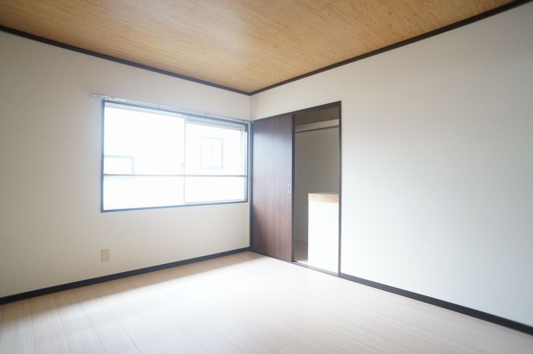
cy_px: 177
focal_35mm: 24
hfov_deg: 73.8
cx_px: 266
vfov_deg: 53.0
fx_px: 355
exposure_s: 1/80
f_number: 3.5
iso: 1000
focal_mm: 16
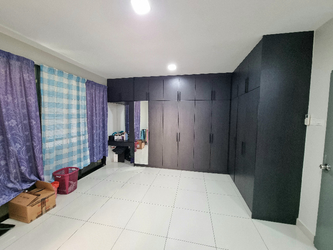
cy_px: 125
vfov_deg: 89.9
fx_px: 125
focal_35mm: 13
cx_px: 166
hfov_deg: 106.2
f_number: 2.2
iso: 400
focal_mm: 2.2
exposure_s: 1/33
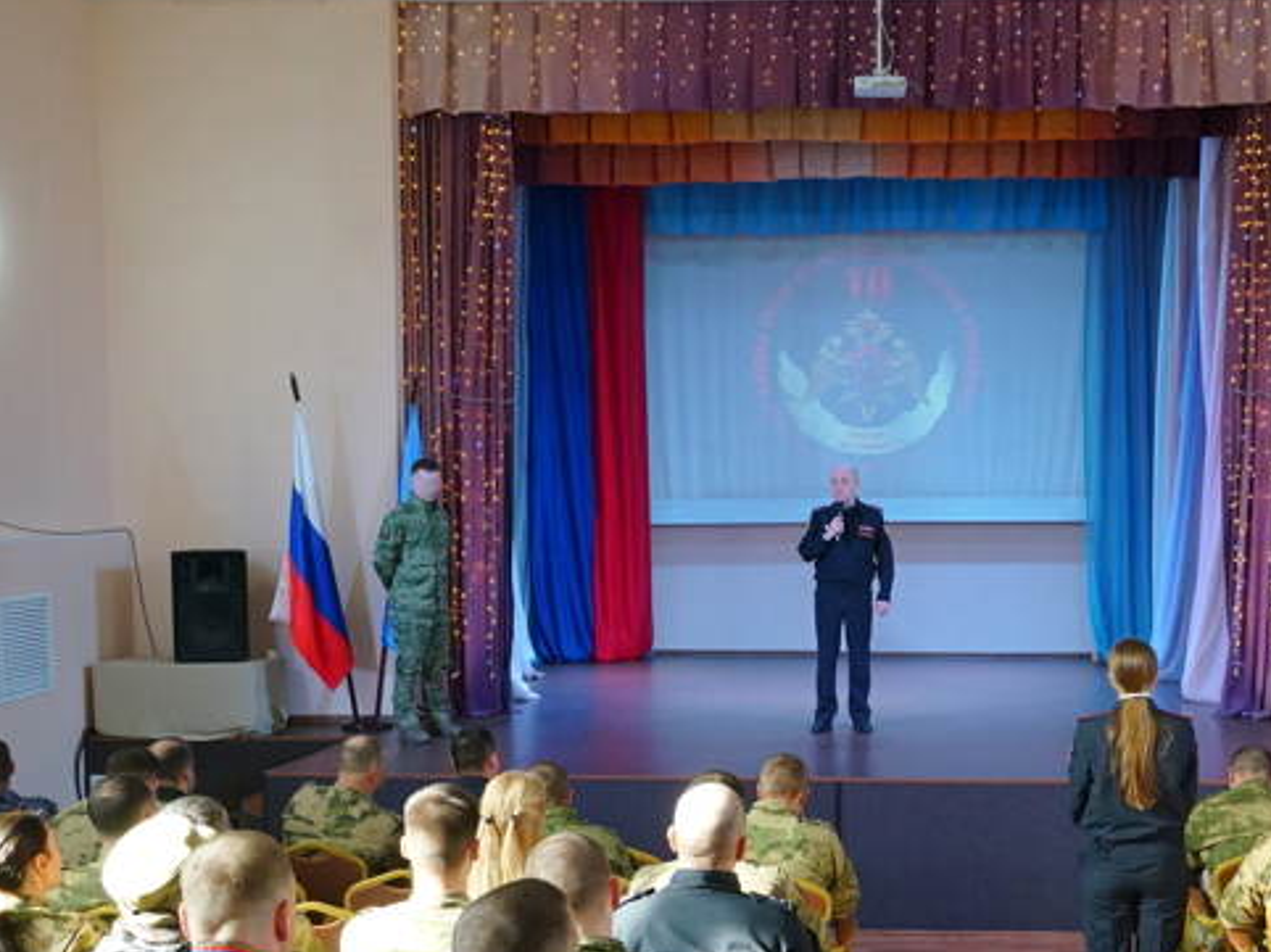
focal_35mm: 45
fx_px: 1651
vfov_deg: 31.9
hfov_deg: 41.6
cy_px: 630
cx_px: 841
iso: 2500
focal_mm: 20
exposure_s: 1/125
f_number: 6.3
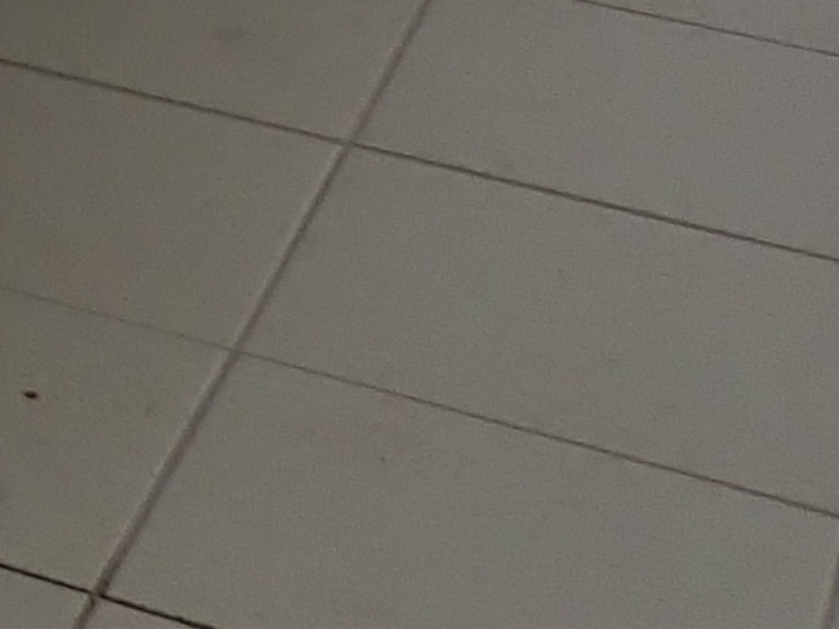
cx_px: -1656
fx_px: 3927
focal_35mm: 162
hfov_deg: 9.6
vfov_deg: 8.4
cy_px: -865
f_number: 2
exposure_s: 1/125
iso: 100
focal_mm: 4.5
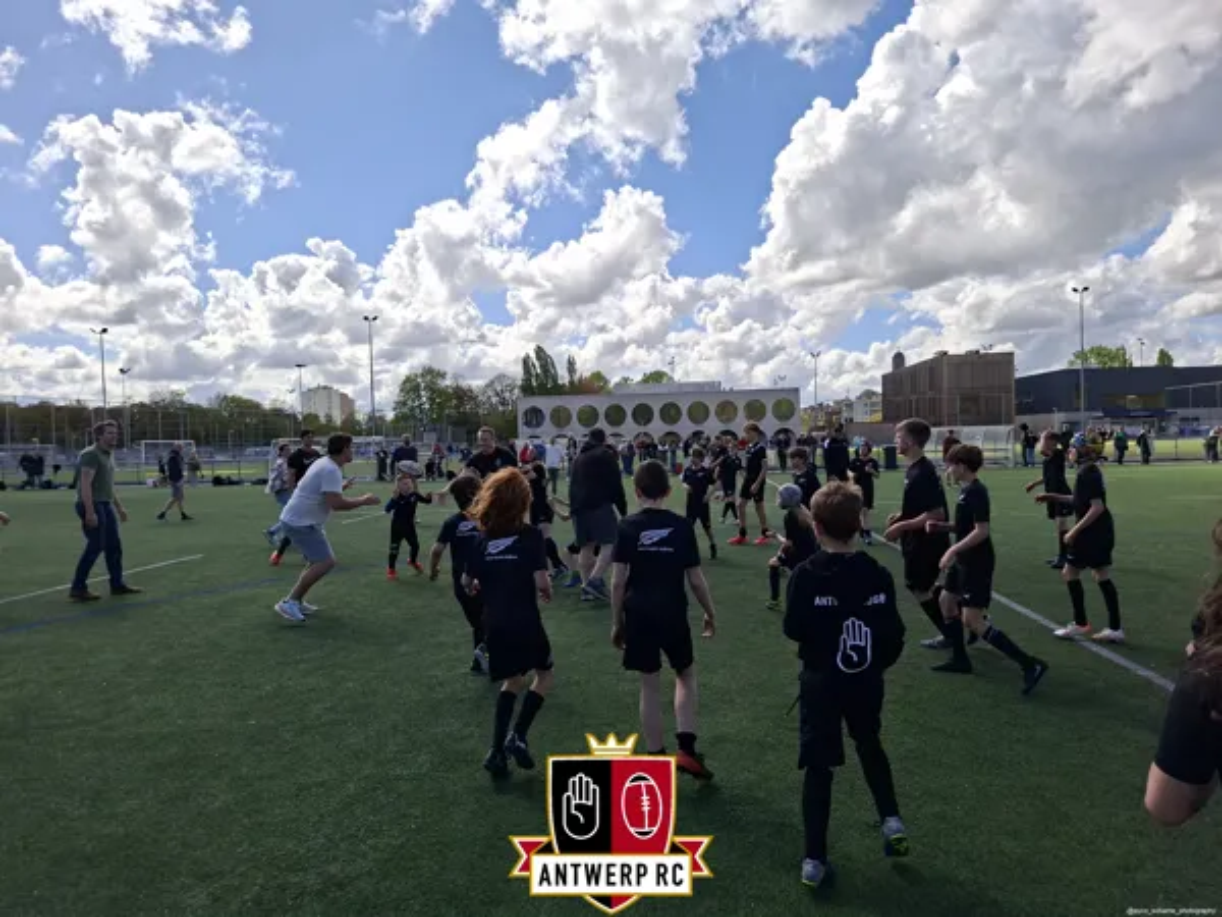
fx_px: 812
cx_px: 611
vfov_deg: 58.9
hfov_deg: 73.9
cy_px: 458
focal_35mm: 23
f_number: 1.8
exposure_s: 1/3704
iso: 50
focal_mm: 5.54
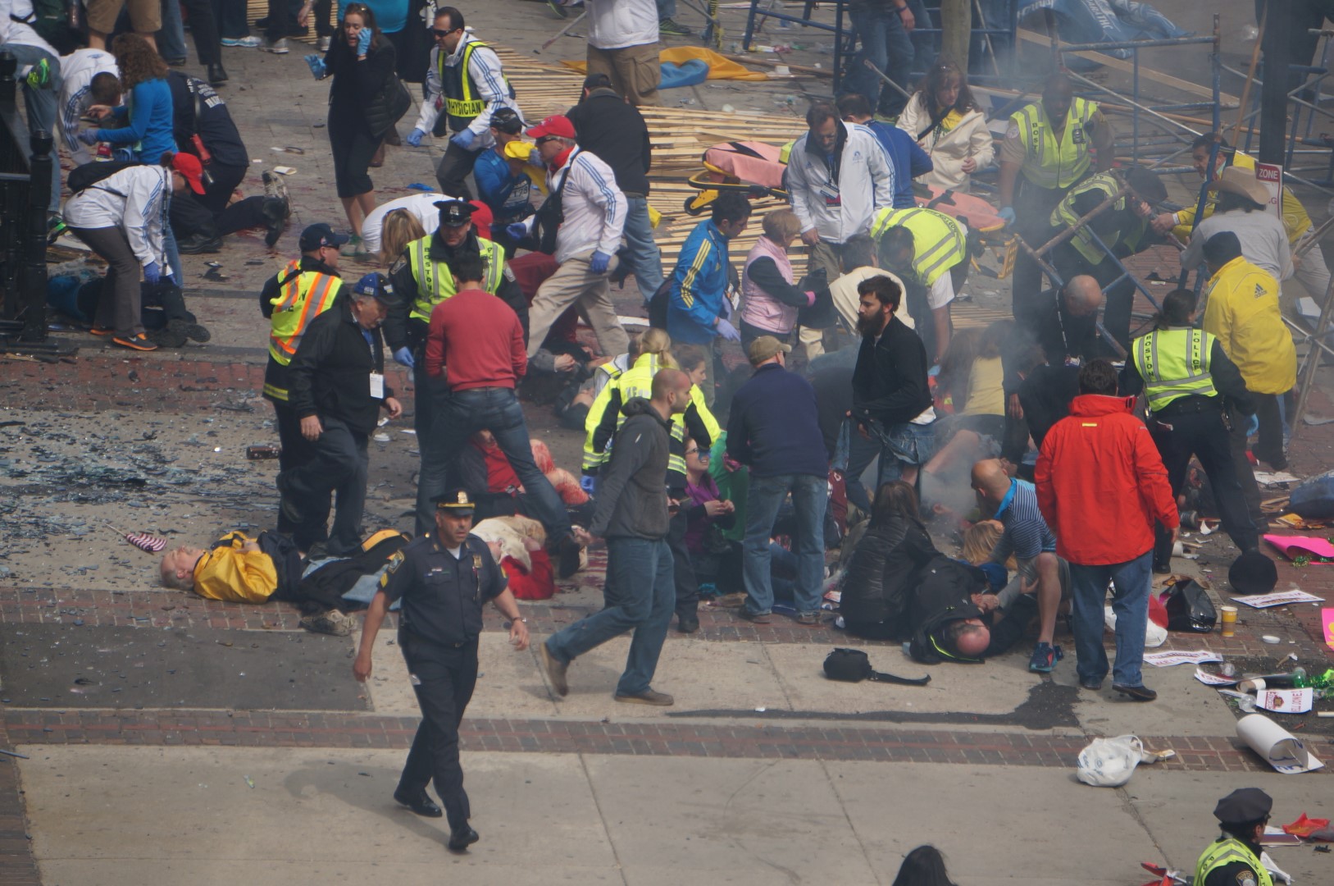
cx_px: 667
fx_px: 11656
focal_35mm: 315
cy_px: 443
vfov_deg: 4.4
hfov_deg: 6.6
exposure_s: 1/400
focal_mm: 210
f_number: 6.3
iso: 125
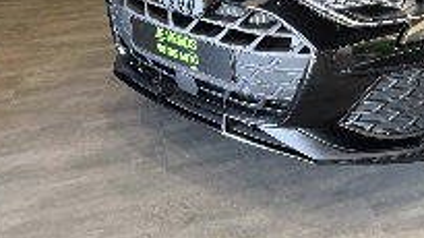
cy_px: -33
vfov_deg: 21.3
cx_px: 401
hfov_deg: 36.2
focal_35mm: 53
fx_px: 595
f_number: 1.78
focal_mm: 6.76
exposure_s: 1/50
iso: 500
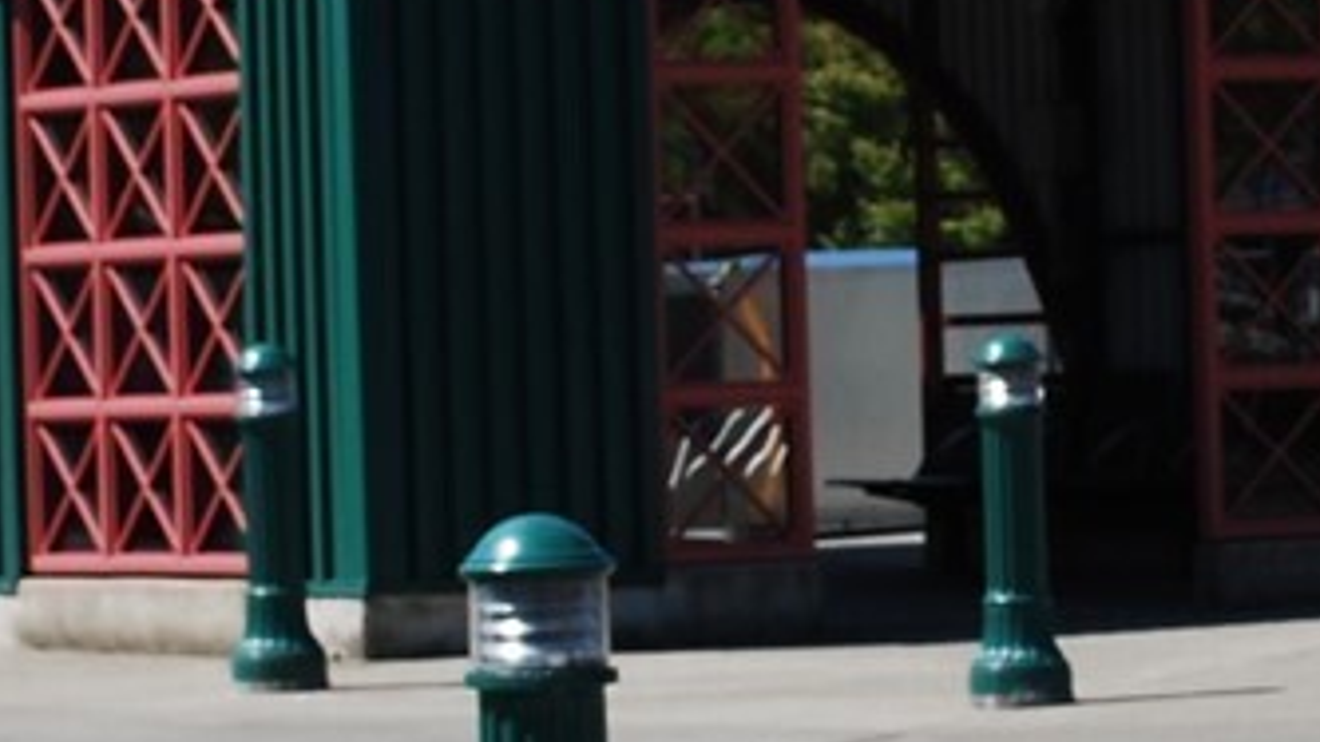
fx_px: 8397
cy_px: 220
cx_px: 965
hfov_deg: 9.0
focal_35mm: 240
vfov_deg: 5.1
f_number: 8
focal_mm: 30
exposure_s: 1/250
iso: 100
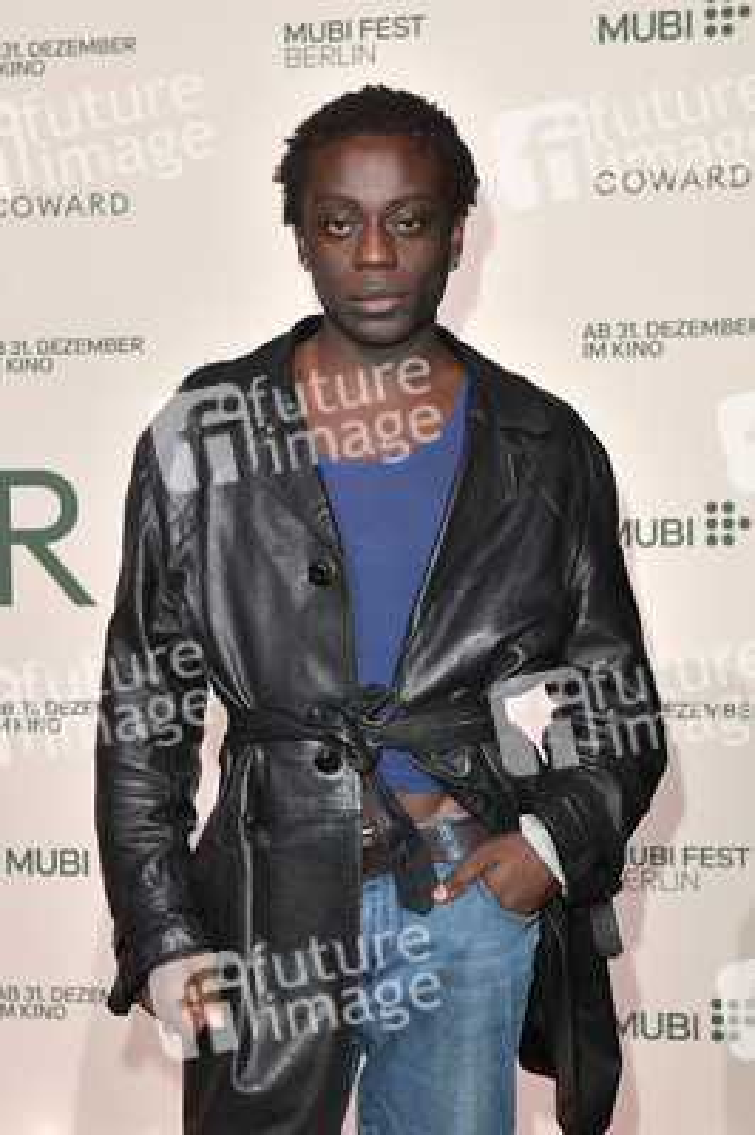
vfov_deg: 38.2
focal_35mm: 52
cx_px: 378
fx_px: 1639
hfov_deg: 25.9
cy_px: 568
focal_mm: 52
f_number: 6.3
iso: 2500
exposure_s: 1/250
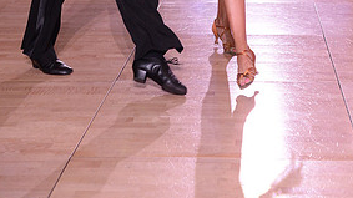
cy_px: -110
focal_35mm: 103
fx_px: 964
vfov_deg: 11.2
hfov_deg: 20.7
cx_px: 195
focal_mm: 48
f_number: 5
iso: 2000
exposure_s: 1/250
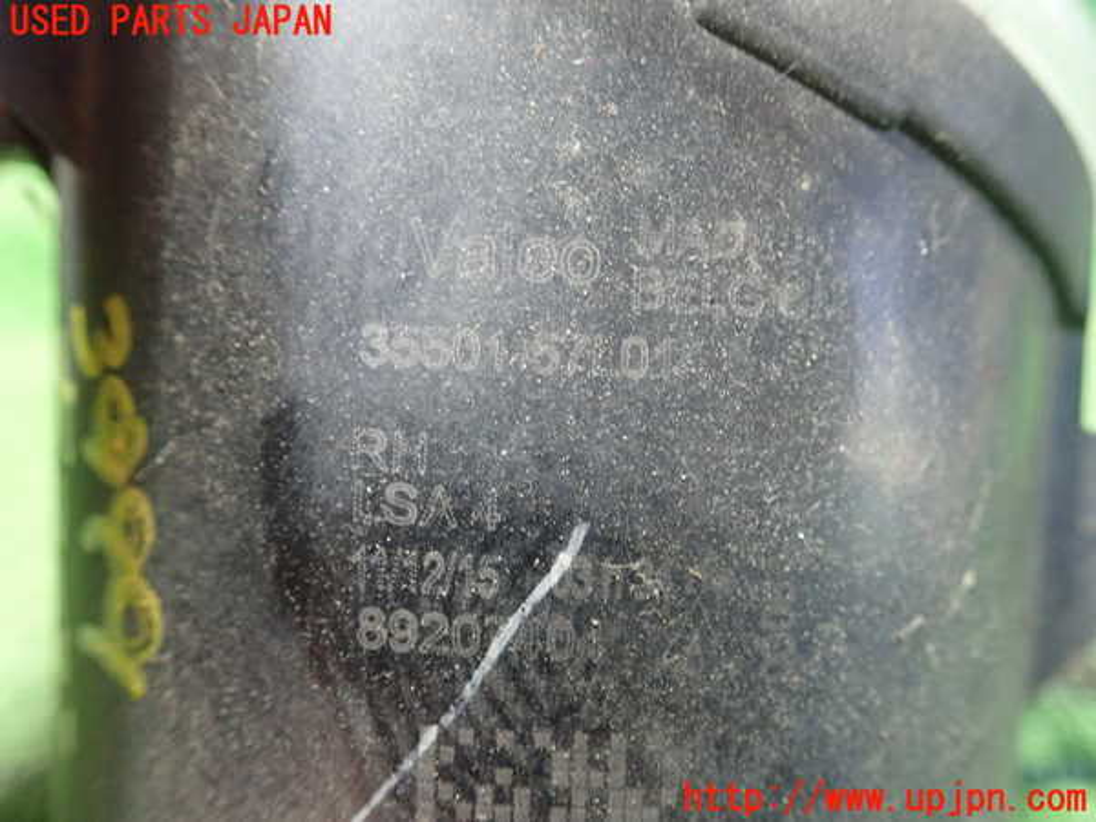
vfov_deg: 46.8
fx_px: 950
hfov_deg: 60.0
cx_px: 548
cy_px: 411
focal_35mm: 30
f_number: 2.3
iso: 800
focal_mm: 5.5
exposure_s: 1/40
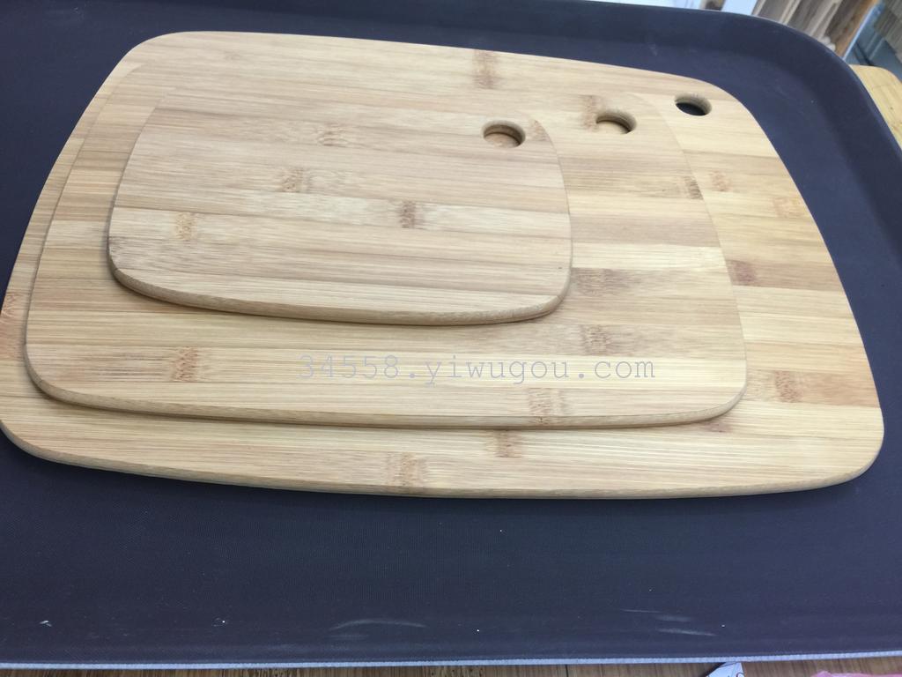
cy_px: 338
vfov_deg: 48.2
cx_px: 451
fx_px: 756
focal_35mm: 29
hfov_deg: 61.7
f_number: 2.2
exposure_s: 1/17
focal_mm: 4.15
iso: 50
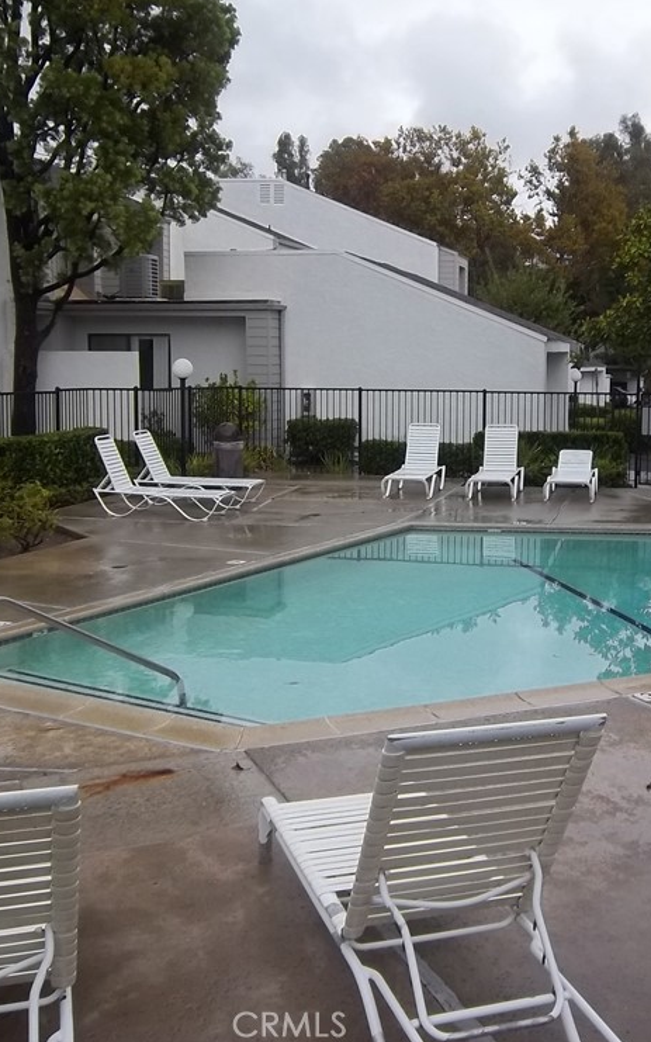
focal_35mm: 41
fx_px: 1164
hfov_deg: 31.0
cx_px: 432
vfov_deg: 48.2
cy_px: 505
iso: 64
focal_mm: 5.05
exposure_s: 1/100
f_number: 3.5
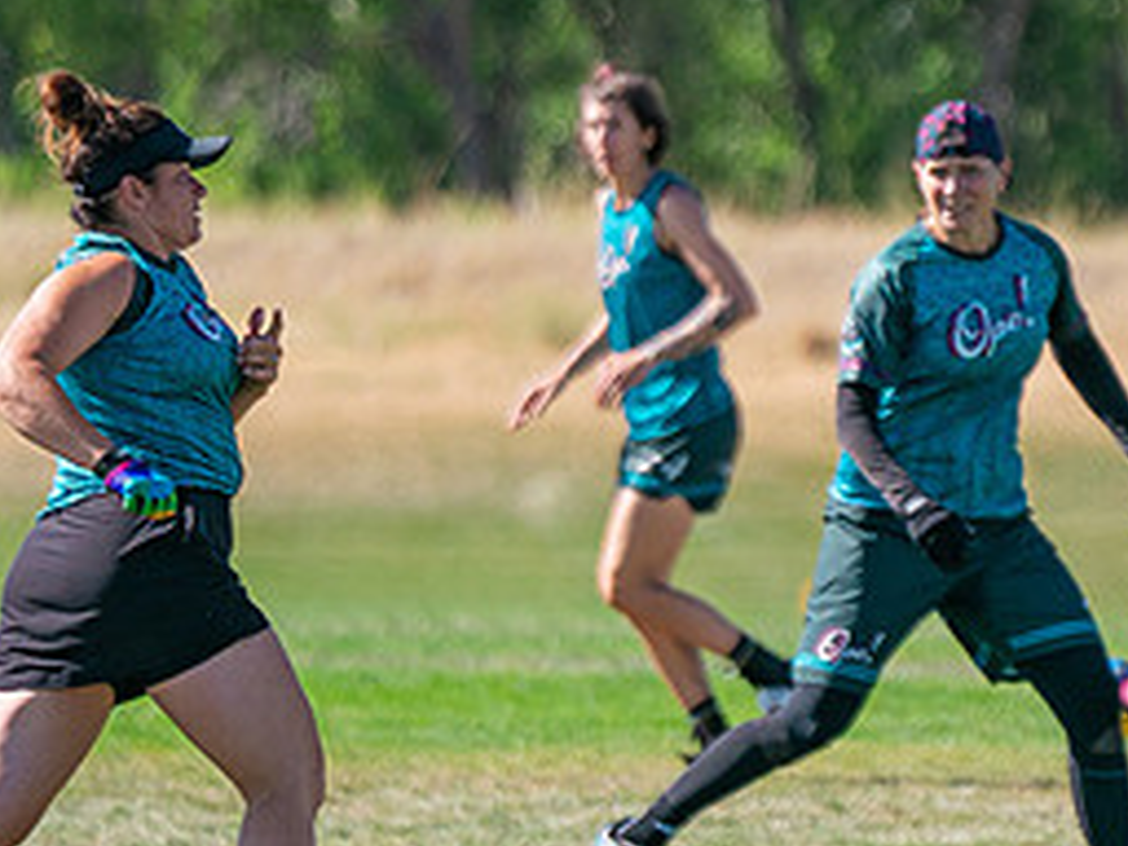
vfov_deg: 2.1
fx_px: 23234
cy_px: 236
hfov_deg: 2.8
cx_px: 1571
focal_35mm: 713
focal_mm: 200
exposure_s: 1/3200
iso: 400
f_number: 3.5
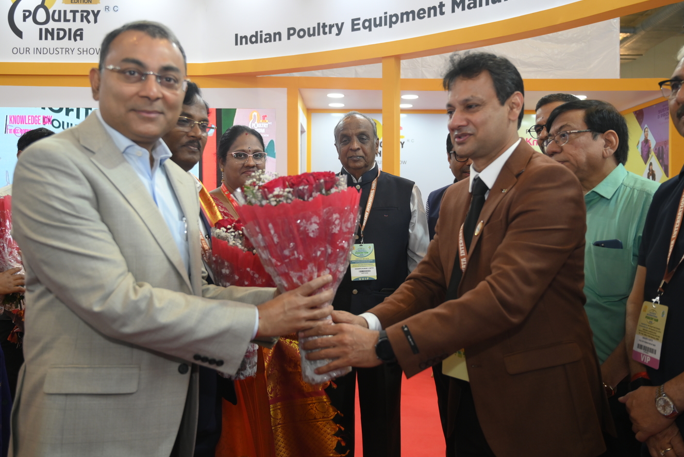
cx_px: 346
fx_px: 646
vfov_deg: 38.9
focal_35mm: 34
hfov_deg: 55.8
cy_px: 206
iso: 640
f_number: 4
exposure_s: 1/160
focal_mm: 30
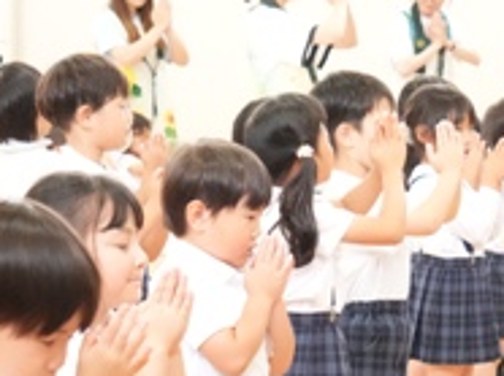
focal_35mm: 171
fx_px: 2487
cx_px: 409
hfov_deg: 11.5
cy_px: 272
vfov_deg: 8.7
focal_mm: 55
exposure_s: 1/320
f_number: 6.3
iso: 8000
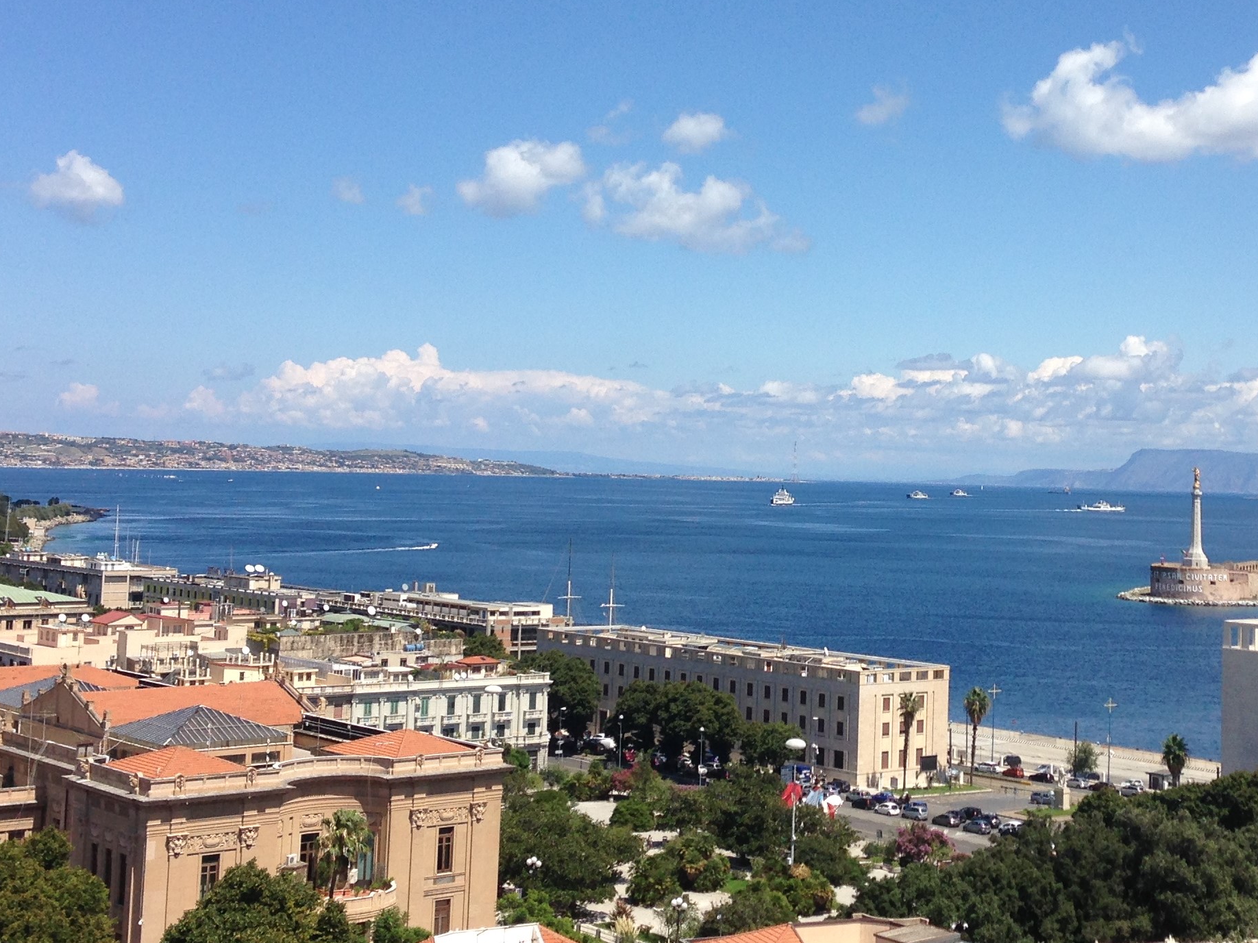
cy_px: 292
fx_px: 1708
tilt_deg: +3.4
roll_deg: -1.7
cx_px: 640
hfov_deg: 40.4
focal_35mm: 47
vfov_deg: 30.6
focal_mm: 4.12
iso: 50
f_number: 2.4
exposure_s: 1/2088
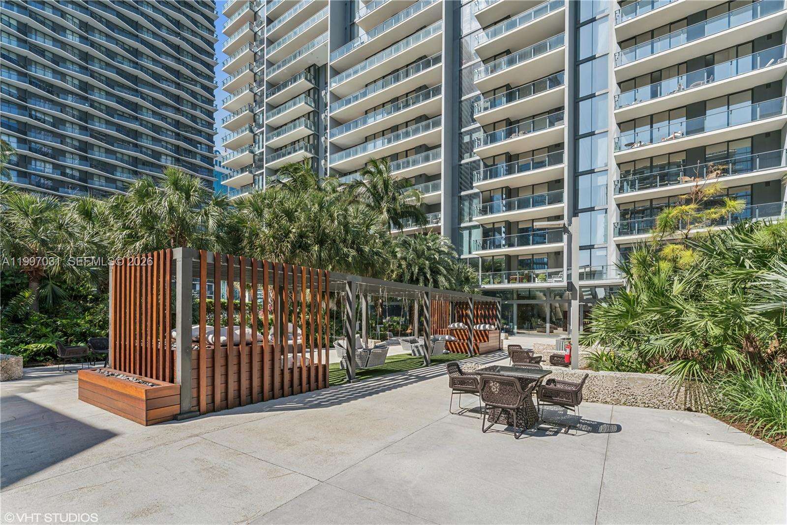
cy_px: 262
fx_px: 339
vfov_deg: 75.5
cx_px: 394
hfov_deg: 98.6
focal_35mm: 16
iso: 320
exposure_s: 1/250
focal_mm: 15.5
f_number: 10
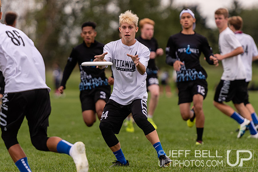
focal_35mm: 461
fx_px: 3303
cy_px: 69
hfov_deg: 4.5
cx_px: 143
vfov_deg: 3.0
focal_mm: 200
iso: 100
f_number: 2.8
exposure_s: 1/1000
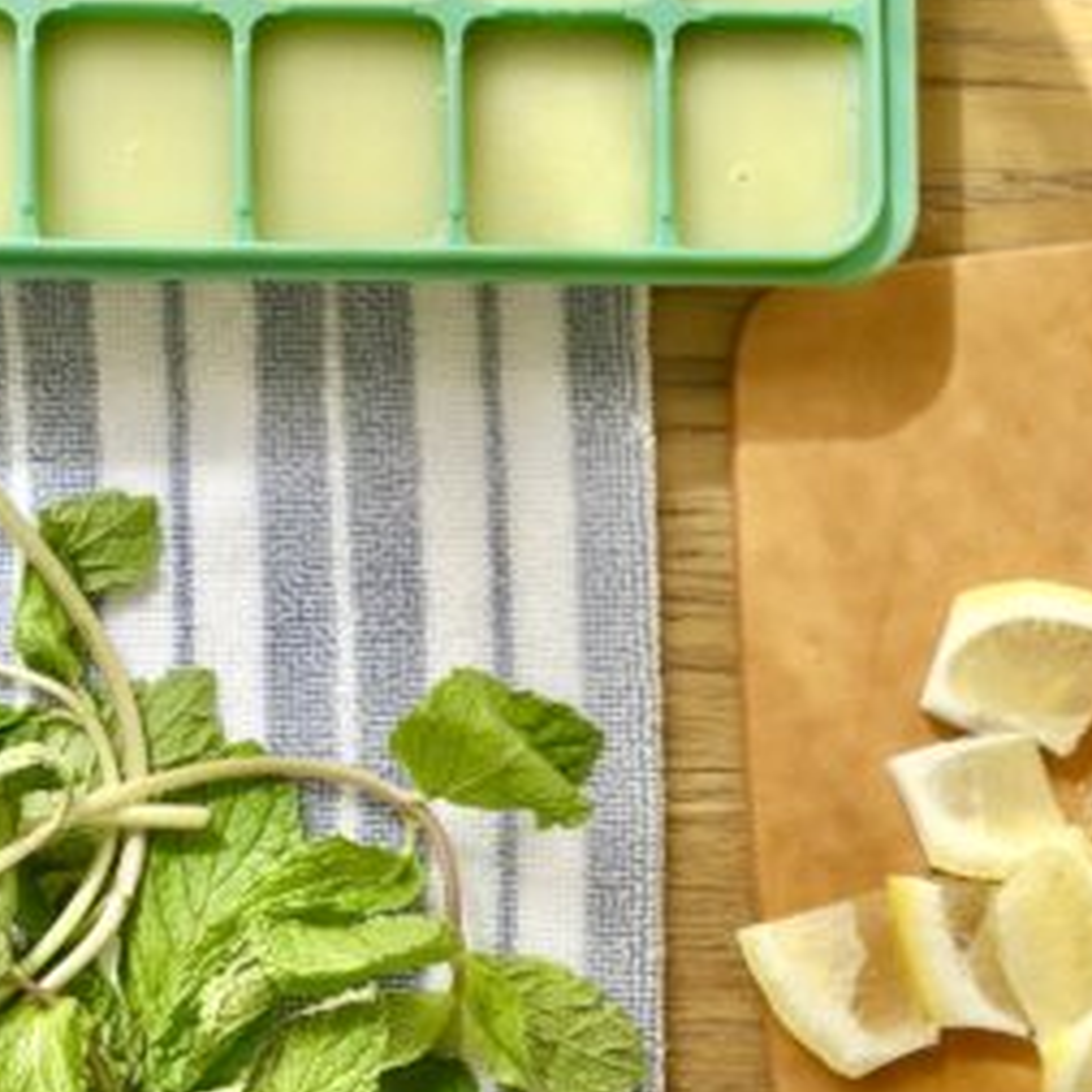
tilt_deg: -84.0
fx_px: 2998
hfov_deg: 20.6
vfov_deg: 20.6
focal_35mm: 84
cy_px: 501
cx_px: 602
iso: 80
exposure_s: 1/1357
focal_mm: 6.86
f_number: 1.78
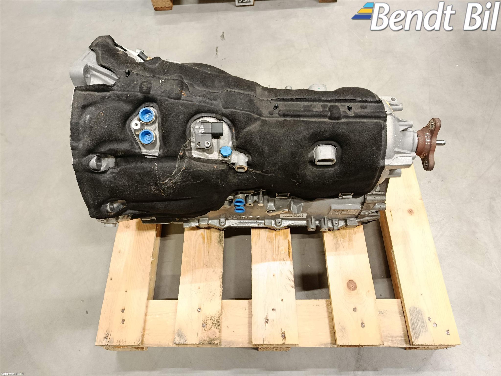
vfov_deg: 56.8
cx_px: 250
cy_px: 188
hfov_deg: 71.6
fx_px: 347
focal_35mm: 24
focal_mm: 5.24
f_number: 1.7
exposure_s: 1/33.3
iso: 1286
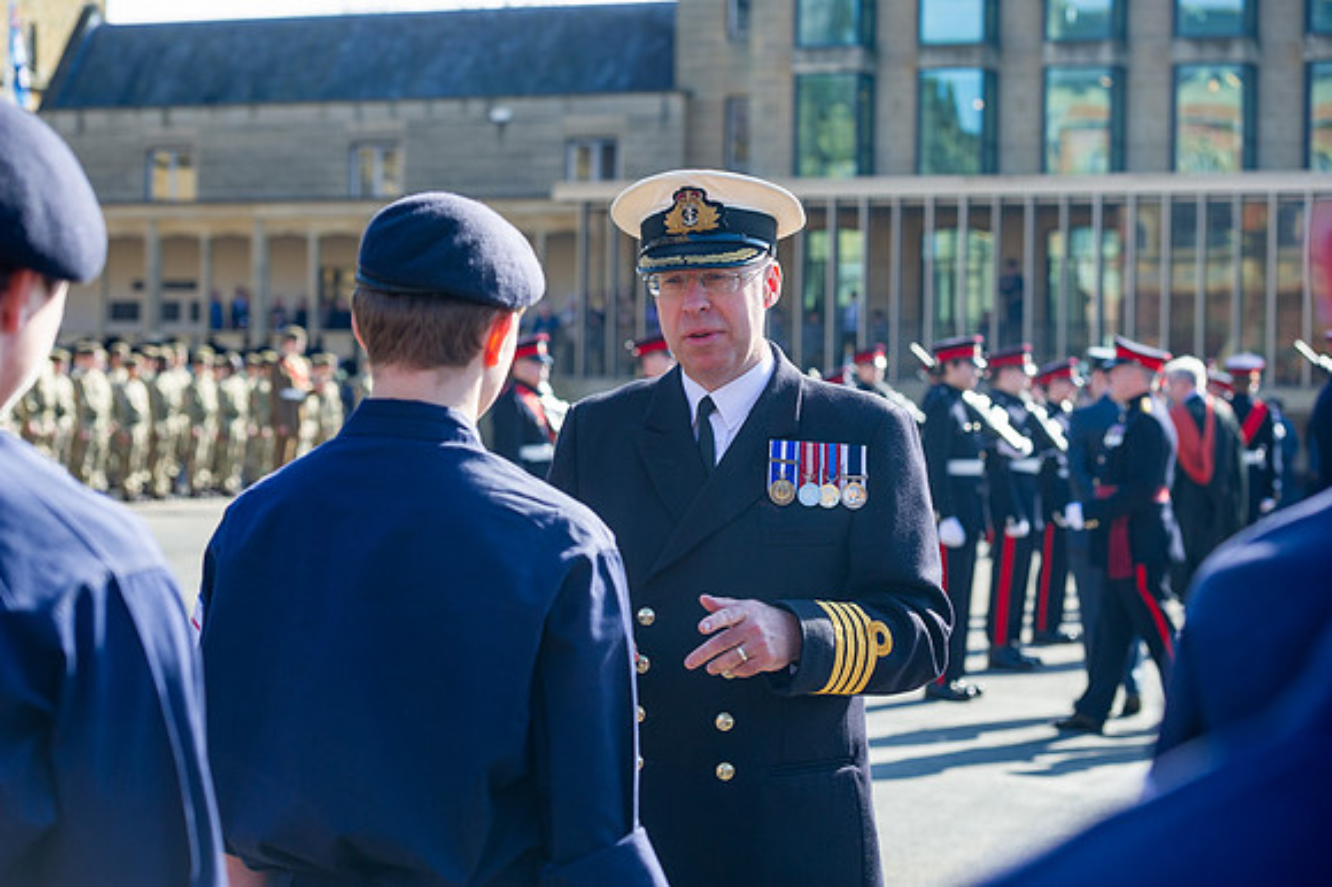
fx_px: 2773
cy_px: 444
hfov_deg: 27.0
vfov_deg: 18.2
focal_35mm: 75
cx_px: 666
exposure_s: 1/500
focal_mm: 75
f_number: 4.5
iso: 250
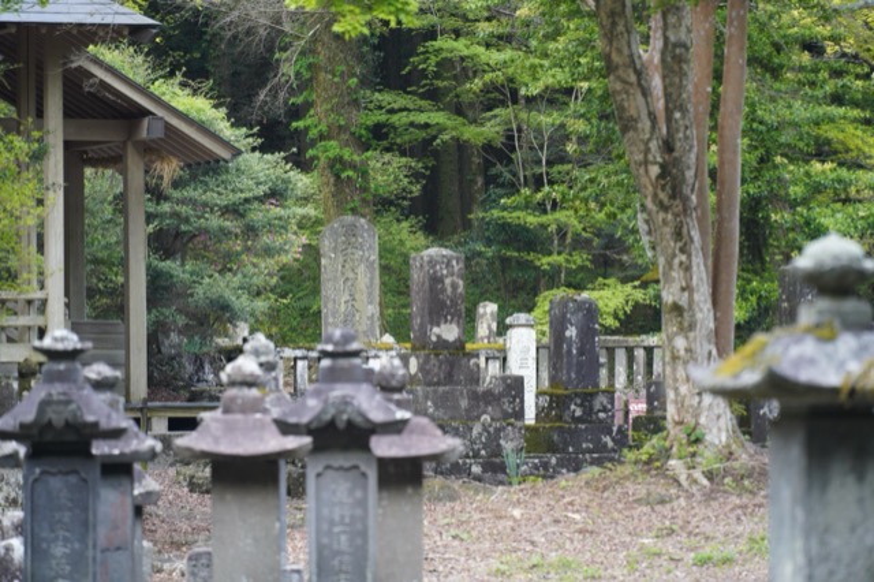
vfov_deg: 6.9
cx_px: 437
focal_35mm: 200
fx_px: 4853
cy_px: 291
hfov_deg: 10.3
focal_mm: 200
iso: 1600
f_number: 5.6
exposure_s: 1/250
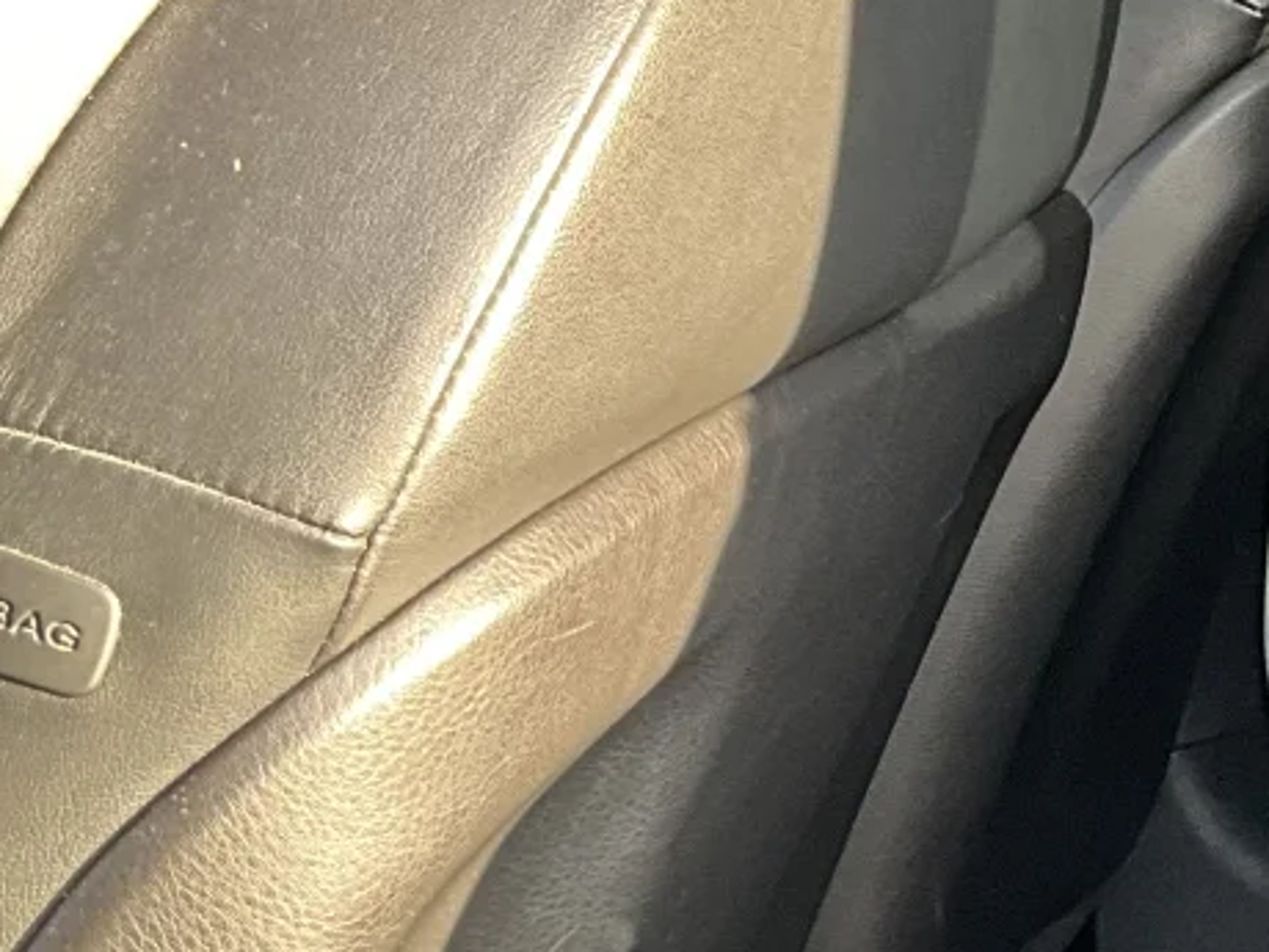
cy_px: 864
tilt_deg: -17.5
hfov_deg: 15.3
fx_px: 4436
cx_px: 1801
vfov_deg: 12.2
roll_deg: +0.1
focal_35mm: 121
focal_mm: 3
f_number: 1.8
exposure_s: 1/101
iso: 64
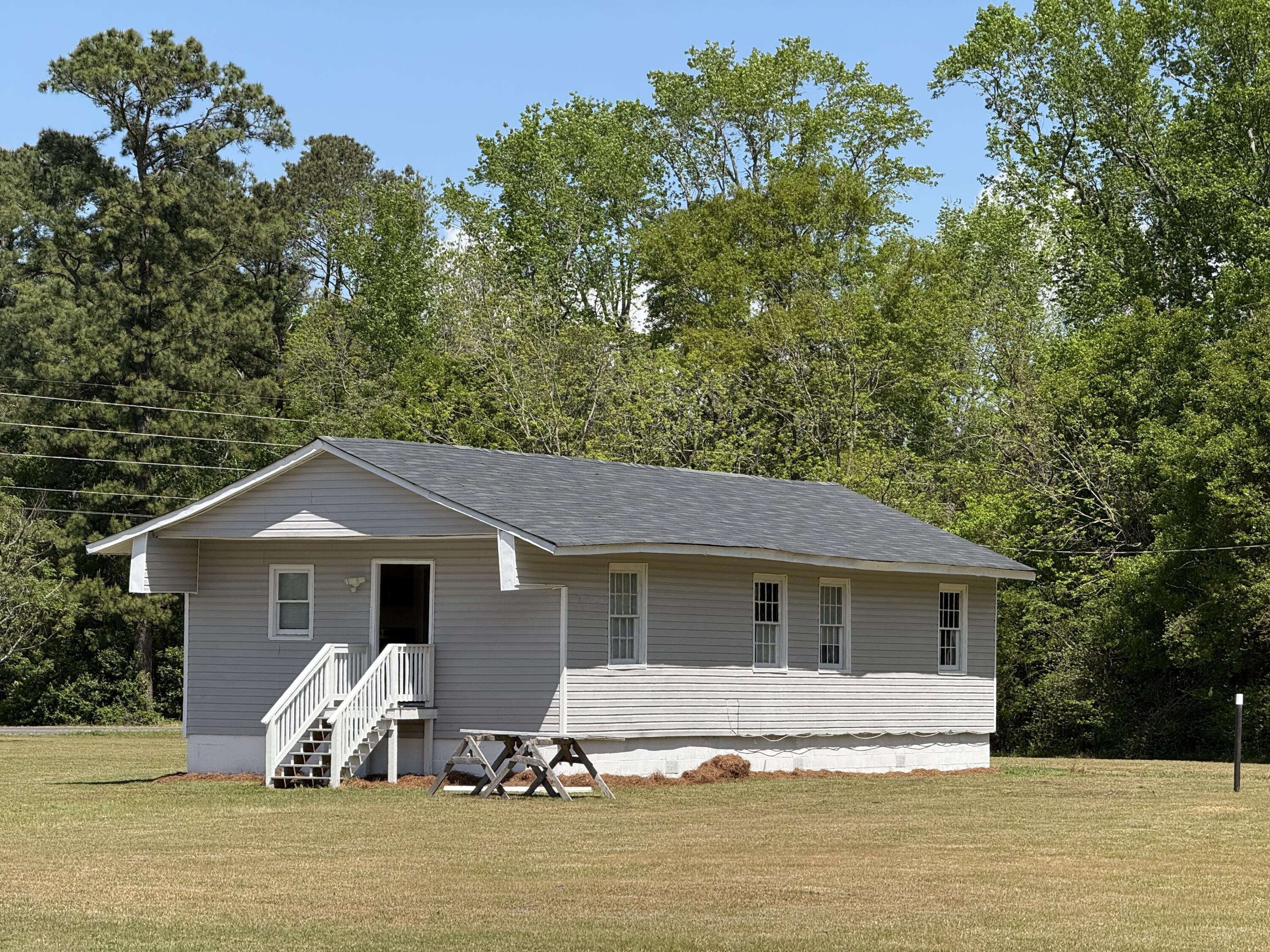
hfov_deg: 16.4
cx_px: 635
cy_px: 476
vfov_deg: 12.3
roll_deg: -0.1
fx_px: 4403
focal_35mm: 120
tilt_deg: +2.6
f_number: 2.8
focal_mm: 15.66
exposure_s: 1/1546
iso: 64
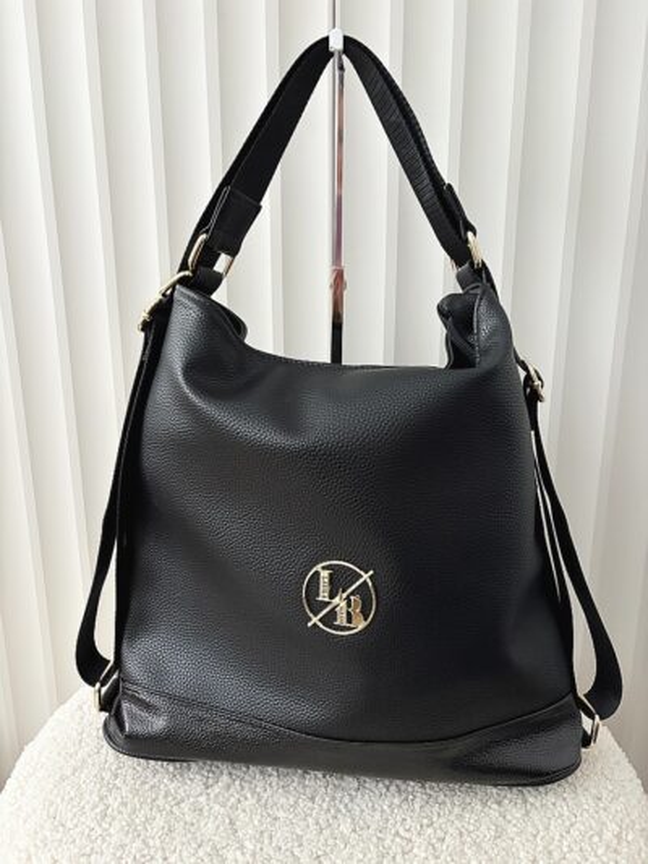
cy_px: 432
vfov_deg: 67.3
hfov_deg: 53.1
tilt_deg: -12.3
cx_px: 324
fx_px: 649
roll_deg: +0.0
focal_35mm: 26
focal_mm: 5.96
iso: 400
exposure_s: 1/60
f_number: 1.6
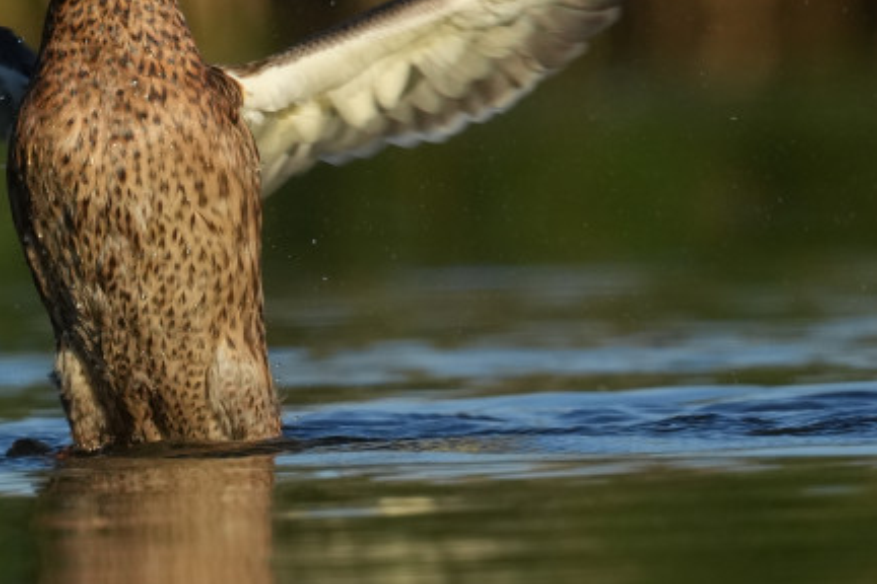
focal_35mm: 2953
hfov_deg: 0.7
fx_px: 71933
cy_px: -99
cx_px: -160
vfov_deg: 0.5
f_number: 11
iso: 800
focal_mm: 800
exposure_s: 1/1000
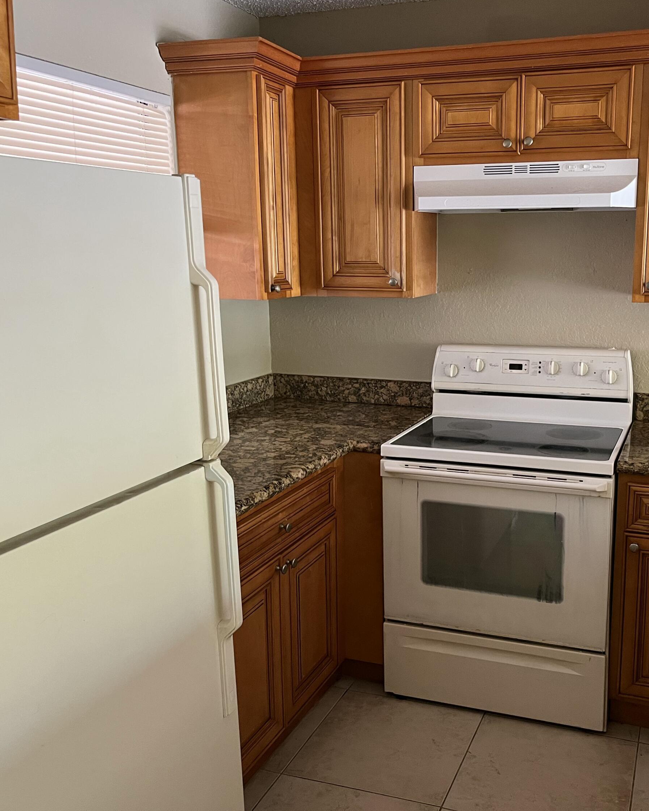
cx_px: 410
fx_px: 816
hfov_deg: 43.0
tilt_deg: -8.9
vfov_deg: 52.8
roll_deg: -1.2
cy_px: 404
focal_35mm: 34
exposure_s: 1/60
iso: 250
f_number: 1.6
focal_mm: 5.1
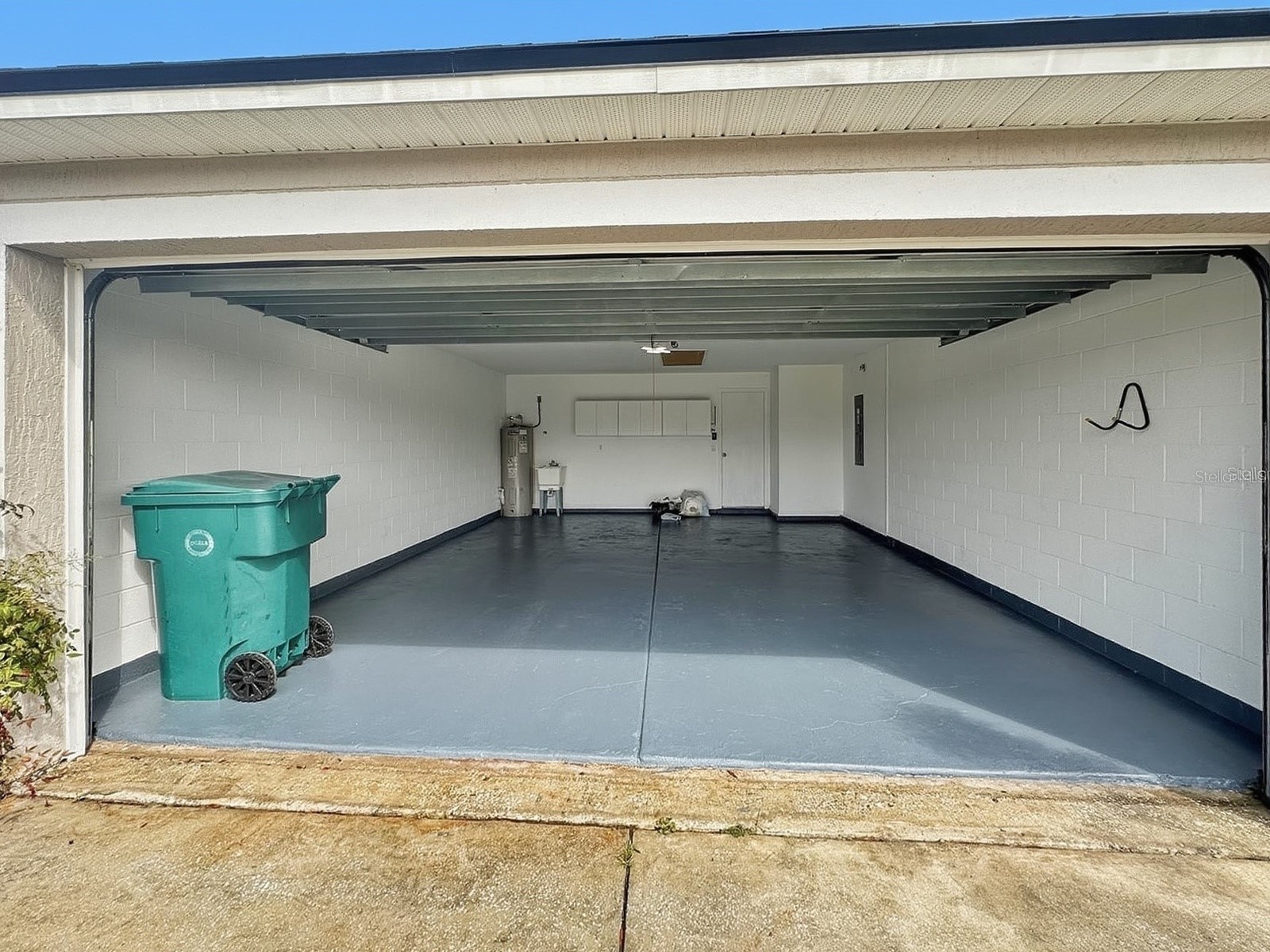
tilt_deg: -3.8
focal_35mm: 14
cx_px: 635
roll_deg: -0.2
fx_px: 514
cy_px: 476
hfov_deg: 102.1
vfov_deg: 85.7
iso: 40
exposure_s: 1/341
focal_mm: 2.2
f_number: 2.2
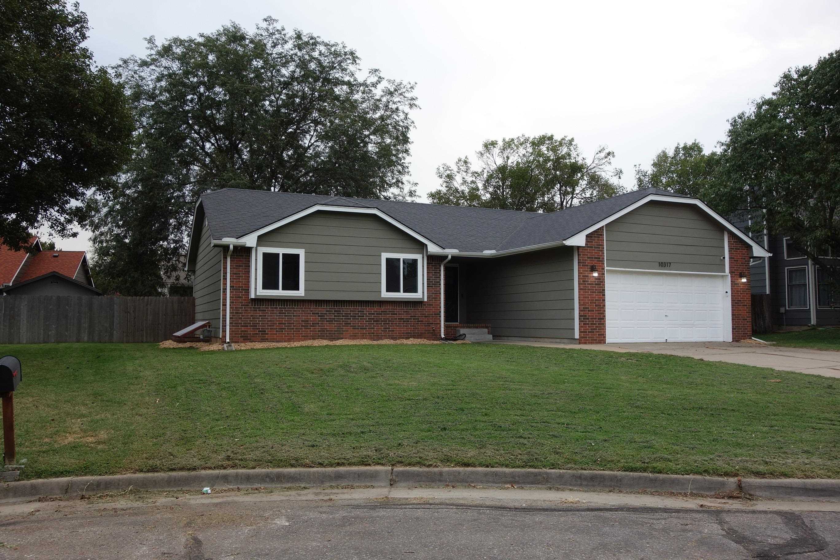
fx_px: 653
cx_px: 420
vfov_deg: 46.4
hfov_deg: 65.5
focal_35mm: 28
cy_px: 280
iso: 125
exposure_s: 1/100
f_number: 5.6
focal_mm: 10.4
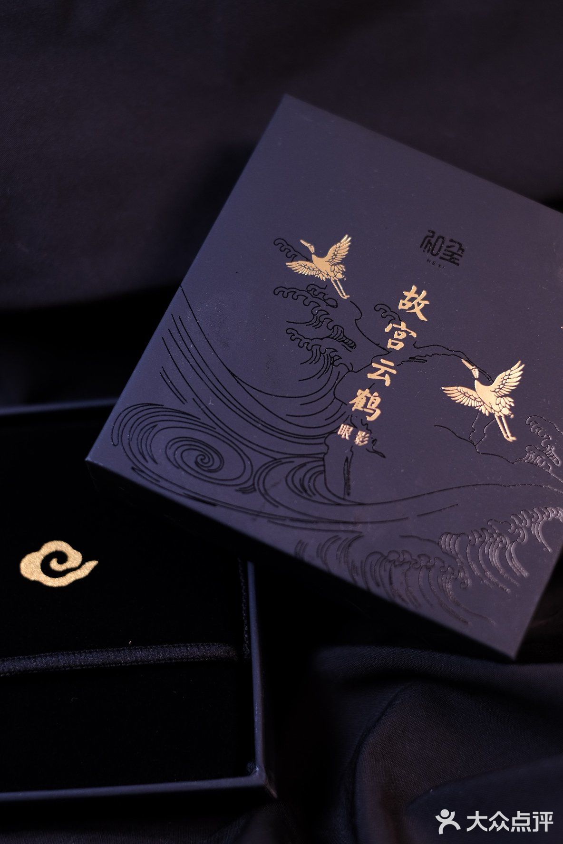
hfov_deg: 25.5
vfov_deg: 37.5
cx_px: 282
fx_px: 1243
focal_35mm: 53
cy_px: 422
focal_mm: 35
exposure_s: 1/500
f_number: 2
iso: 400
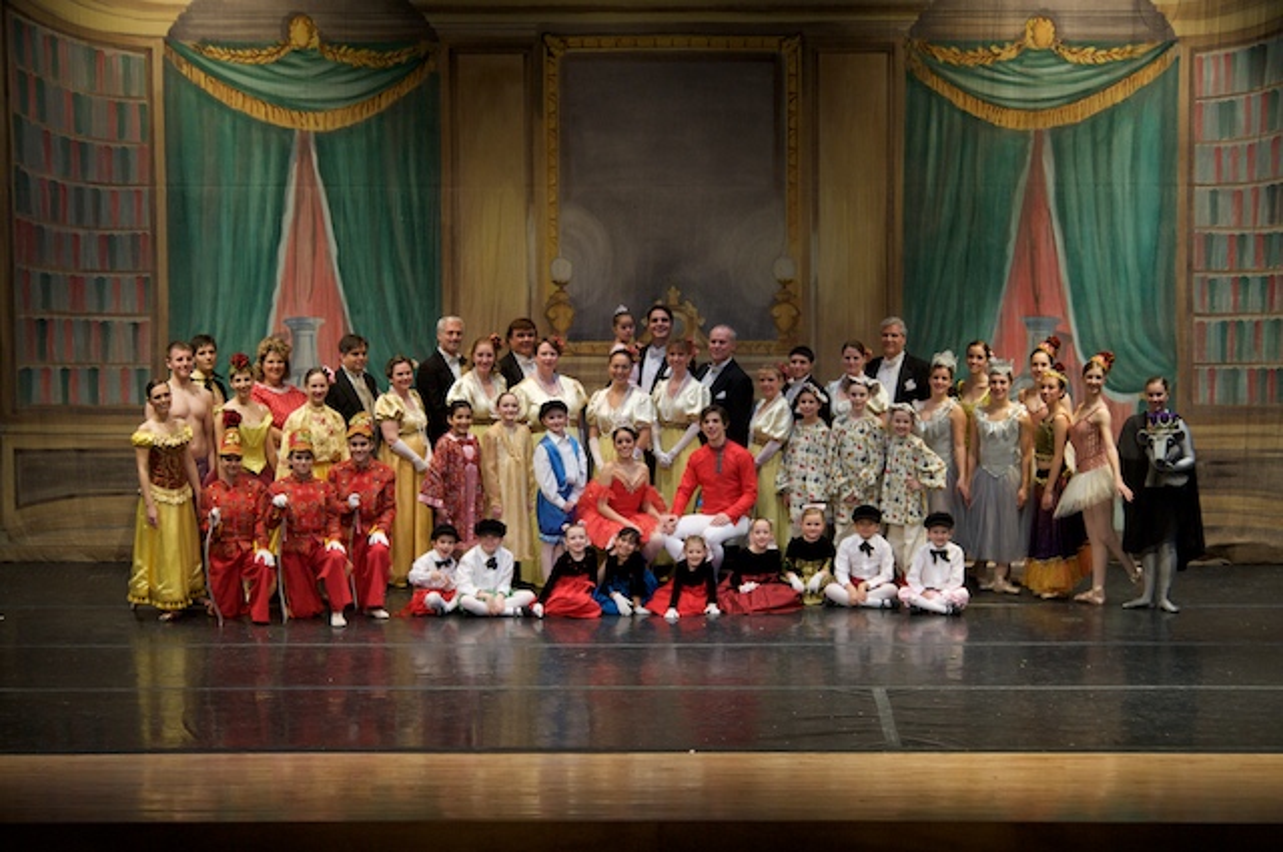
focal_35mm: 135
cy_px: 426
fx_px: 4805
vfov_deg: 10.1
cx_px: 642
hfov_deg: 15.2
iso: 2000
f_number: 5.6
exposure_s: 1/400
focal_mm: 135
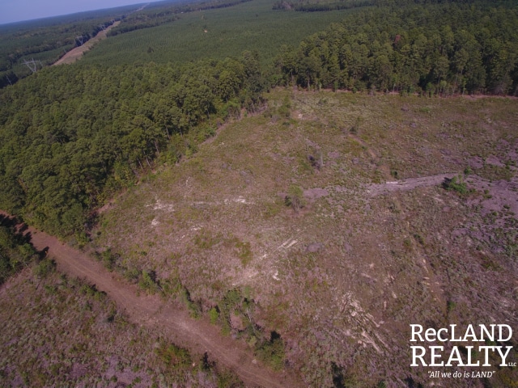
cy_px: 194
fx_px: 299
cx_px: 259
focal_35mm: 20
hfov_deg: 81.7
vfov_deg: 66.0
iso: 100
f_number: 2.8
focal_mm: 3.61
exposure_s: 1/960
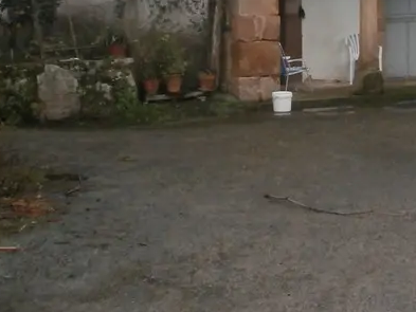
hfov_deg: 19.4
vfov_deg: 14.4
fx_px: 1190
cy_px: -76
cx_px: 395
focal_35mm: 99
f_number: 3.9
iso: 500
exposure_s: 1/500
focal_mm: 6.67
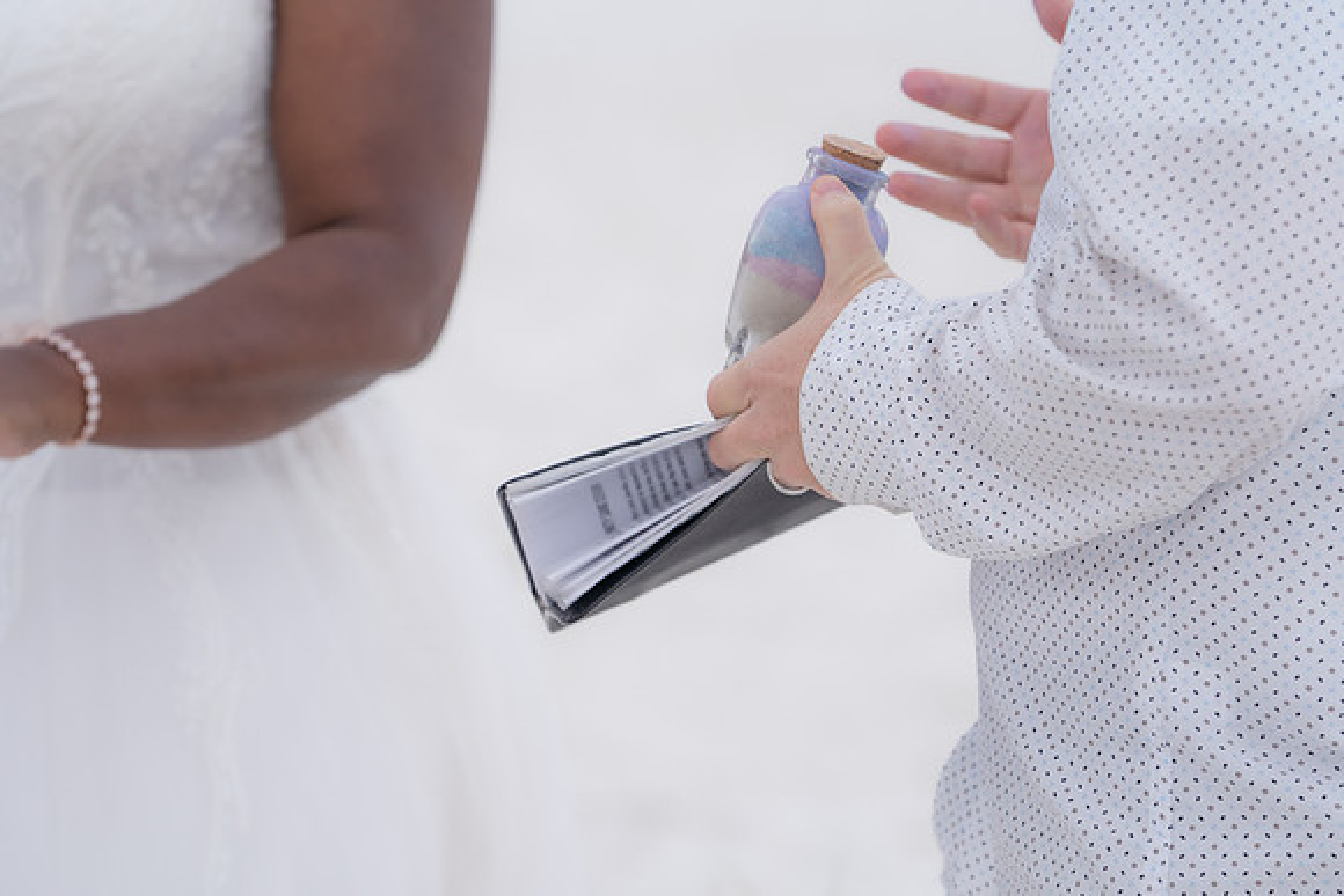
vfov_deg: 6.9
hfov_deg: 10.4
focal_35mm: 198
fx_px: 7393
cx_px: 672
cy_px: 448
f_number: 6.3
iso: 640
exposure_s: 1/400
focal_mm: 198
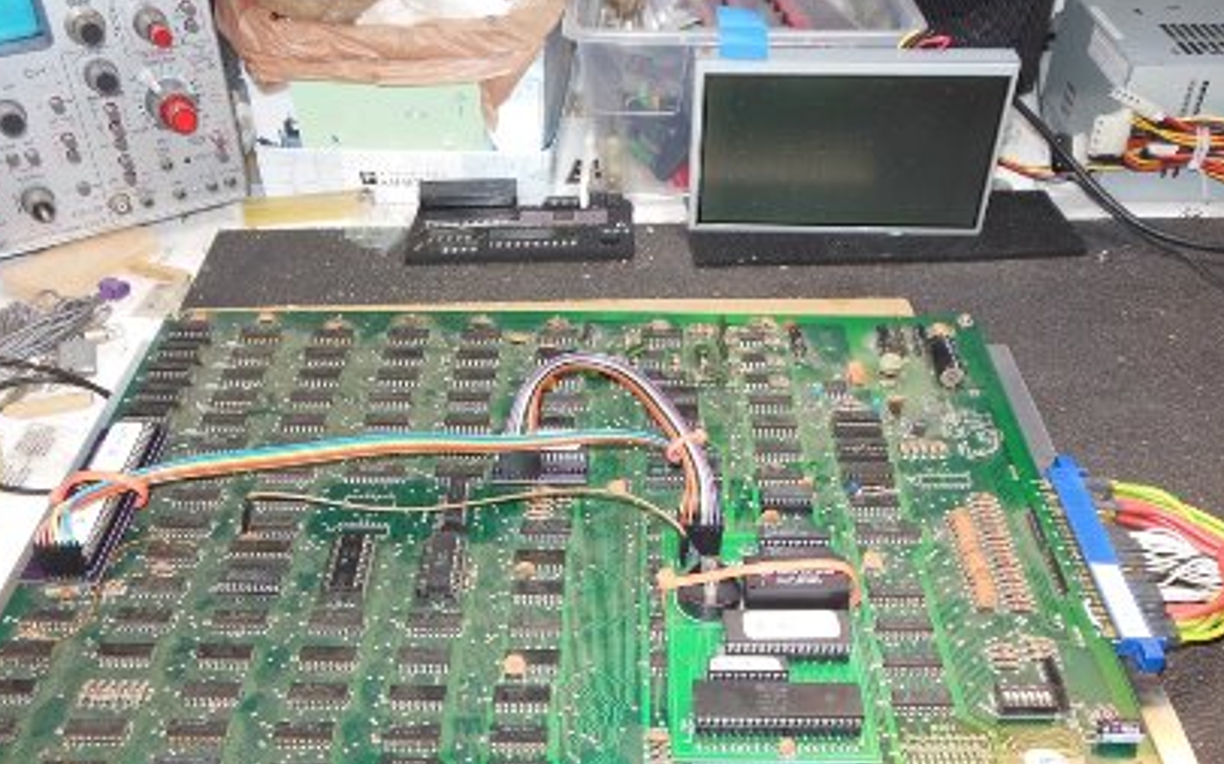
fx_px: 1134
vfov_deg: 37.1
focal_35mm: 34
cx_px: 583
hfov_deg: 56.7
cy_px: 468
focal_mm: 5.2
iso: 200
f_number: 3.3
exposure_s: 1/25
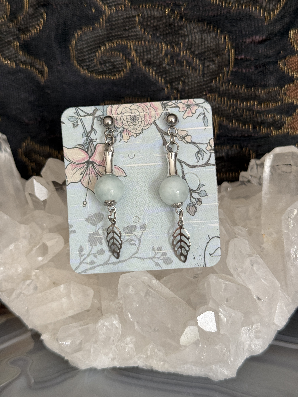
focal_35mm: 48
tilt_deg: -21.9
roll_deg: +1.9
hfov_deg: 30.3
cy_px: 198
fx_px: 551
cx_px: 149
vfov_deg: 39.7
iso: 125
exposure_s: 1/60
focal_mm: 6.76
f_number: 1.78
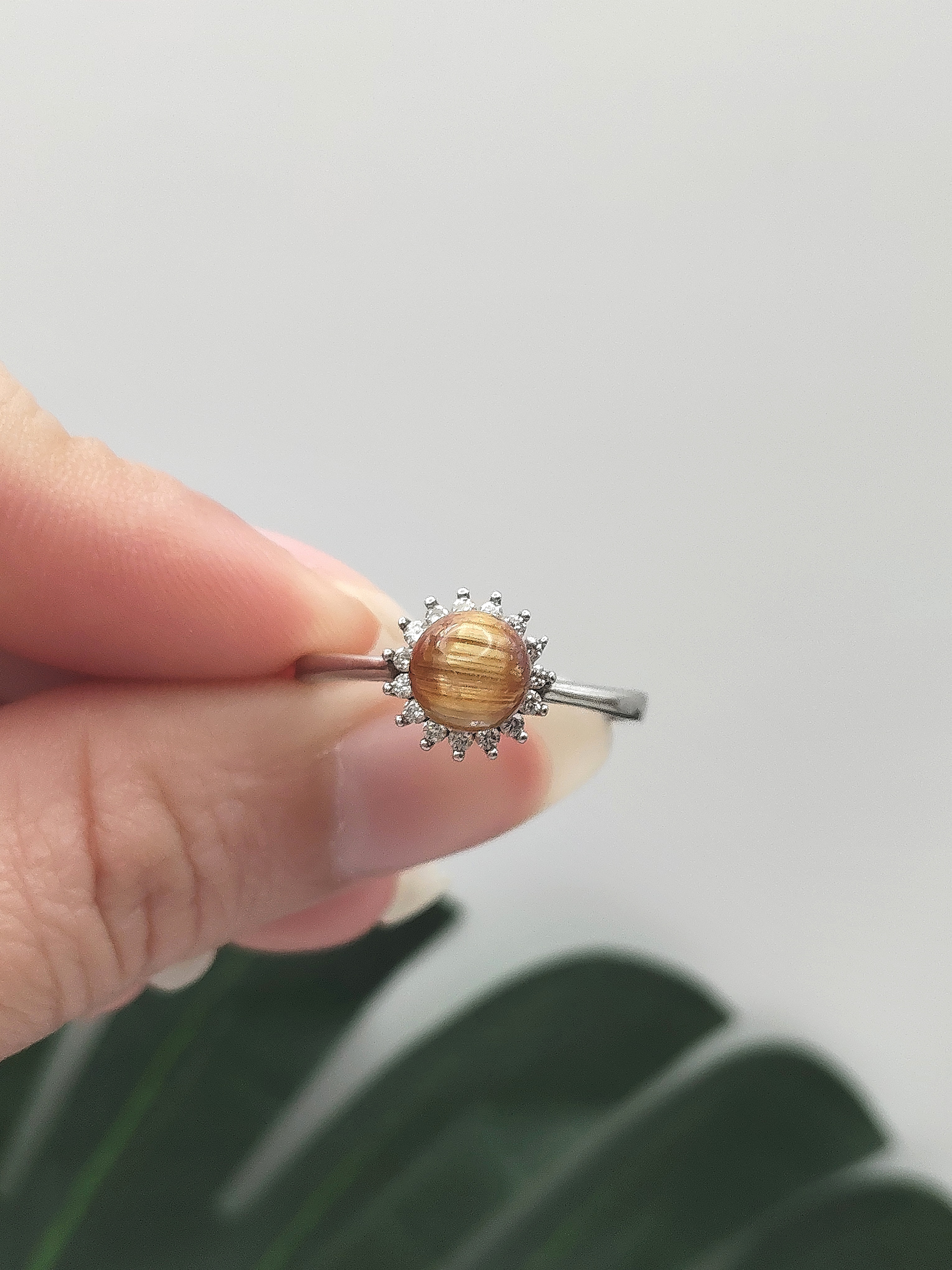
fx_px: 1833
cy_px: 635
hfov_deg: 29.1
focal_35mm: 50
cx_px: 476
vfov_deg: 38.2
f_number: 1.8
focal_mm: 4.15
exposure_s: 1/160
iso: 200
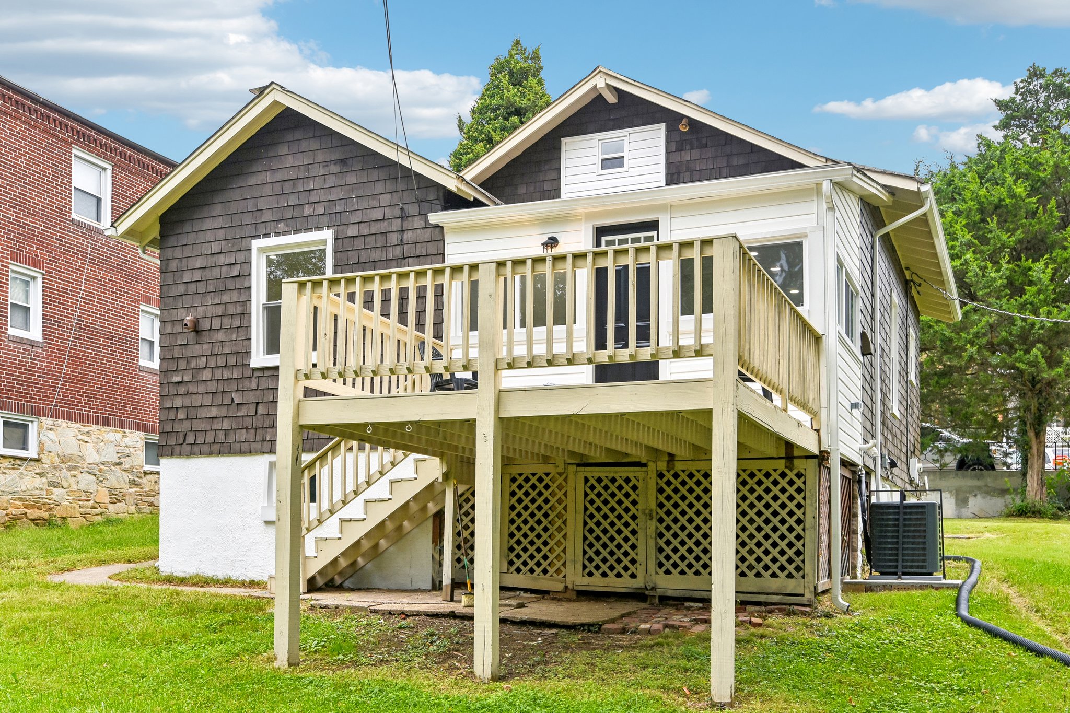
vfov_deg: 37.8
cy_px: 356
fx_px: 1040
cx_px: 535
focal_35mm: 35
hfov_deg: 54.4
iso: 400
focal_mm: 35
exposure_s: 1/400
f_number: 8
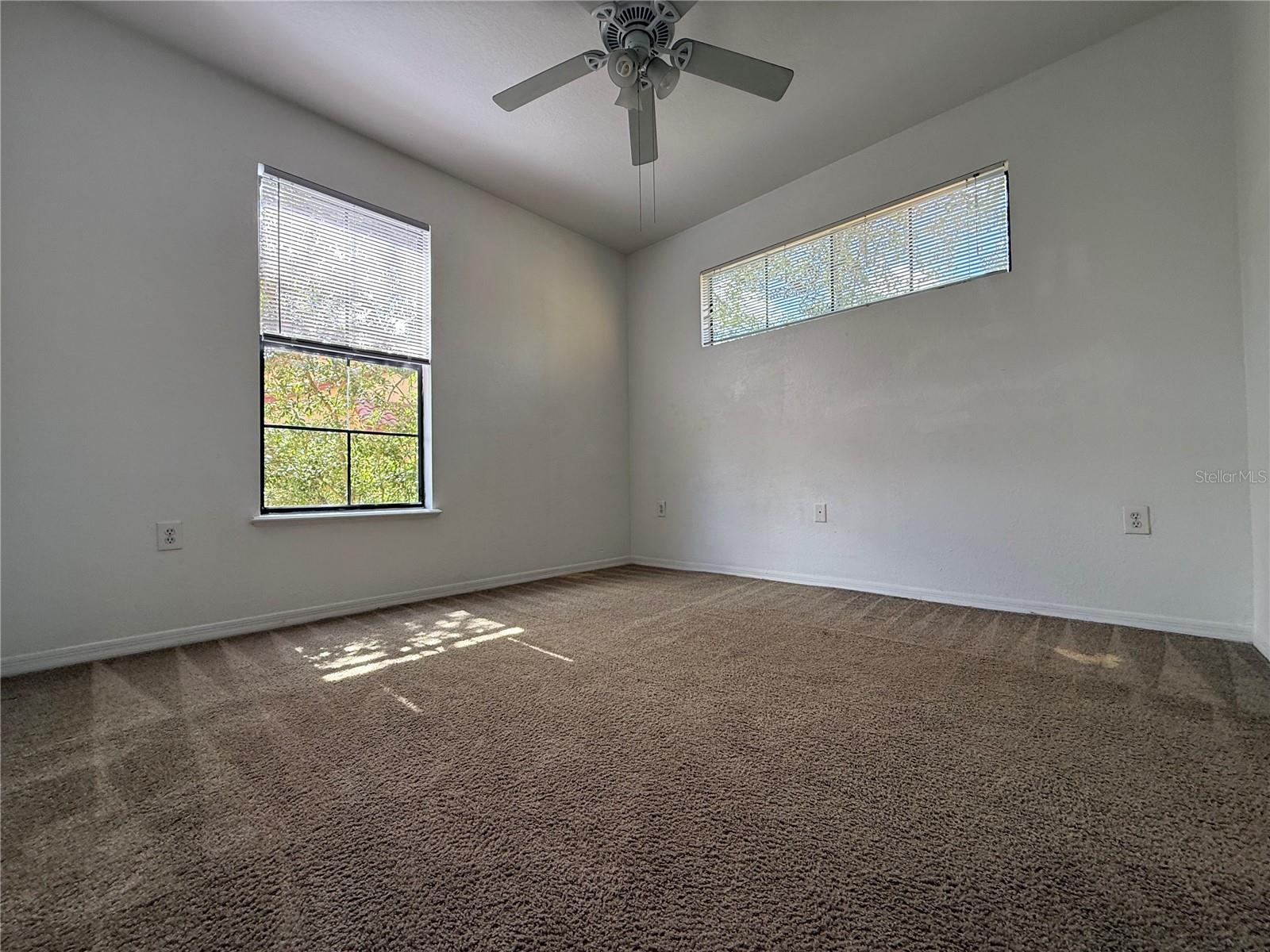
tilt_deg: +2.3
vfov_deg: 85.7
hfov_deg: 102.1
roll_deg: +0.9
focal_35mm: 14
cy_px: 476
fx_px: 514
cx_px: 635
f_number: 2.2
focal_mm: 2.22
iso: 80
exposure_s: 1/99
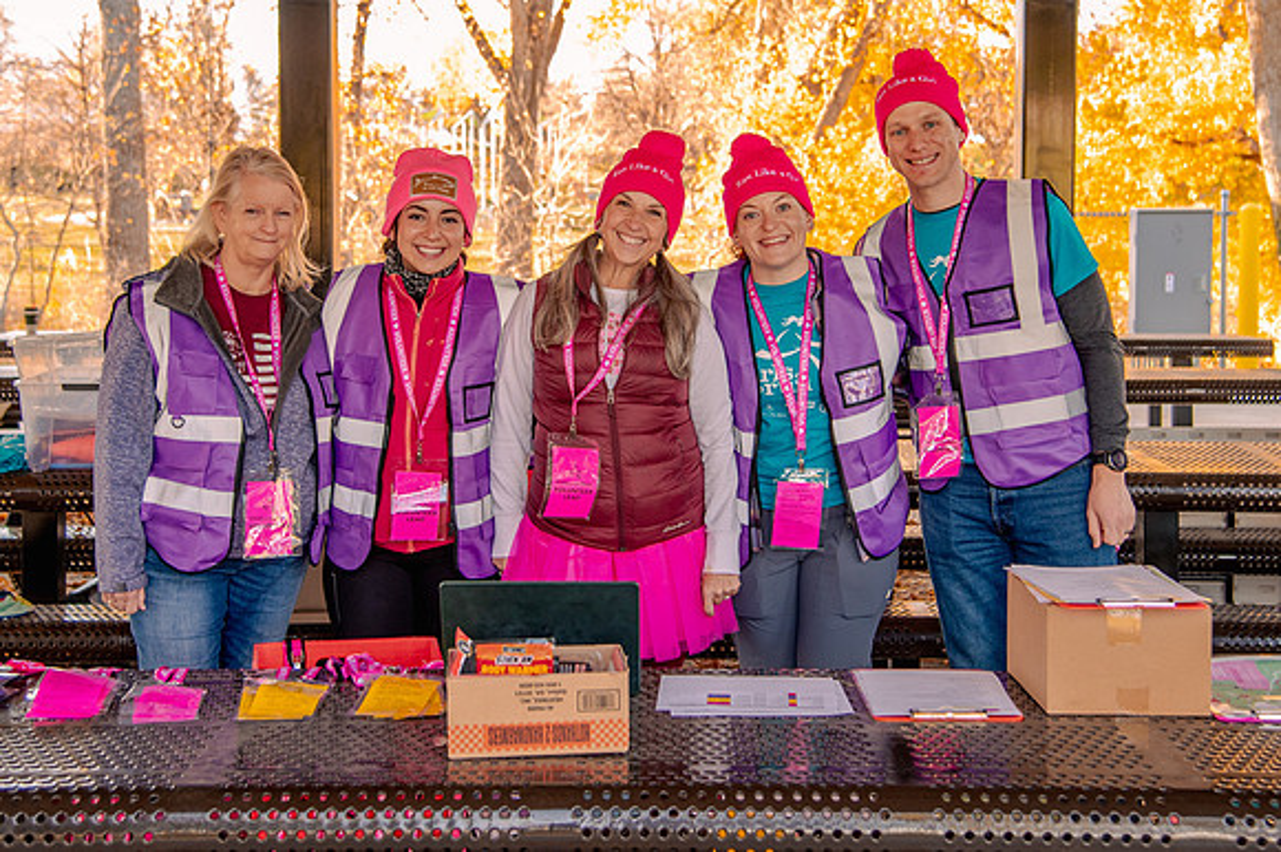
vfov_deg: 23.0
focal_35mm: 59
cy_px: 297
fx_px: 2084
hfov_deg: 34.2
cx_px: 641
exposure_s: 1/160
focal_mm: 44
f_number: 4.5
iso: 800
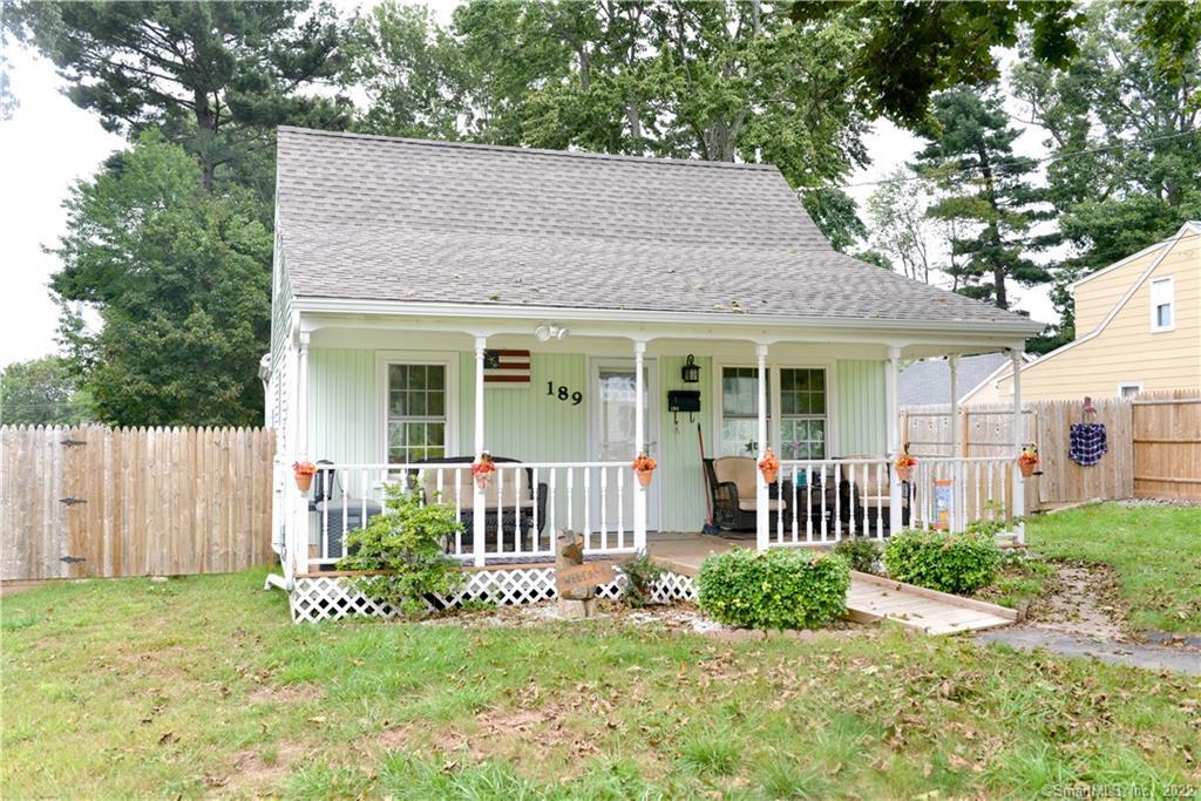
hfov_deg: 58.7
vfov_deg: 41.1
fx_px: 1068
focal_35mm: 32
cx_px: 600
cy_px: 400
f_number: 6.3
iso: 640
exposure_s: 1/250
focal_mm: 32
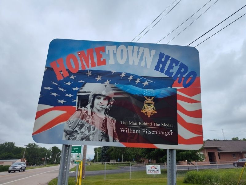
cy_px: 92
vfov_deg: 58.9
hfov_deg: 73.9
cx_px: 123
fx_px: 163
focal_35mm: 23
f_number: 1.8
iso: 100
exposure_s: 1/2315
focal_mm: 5.56
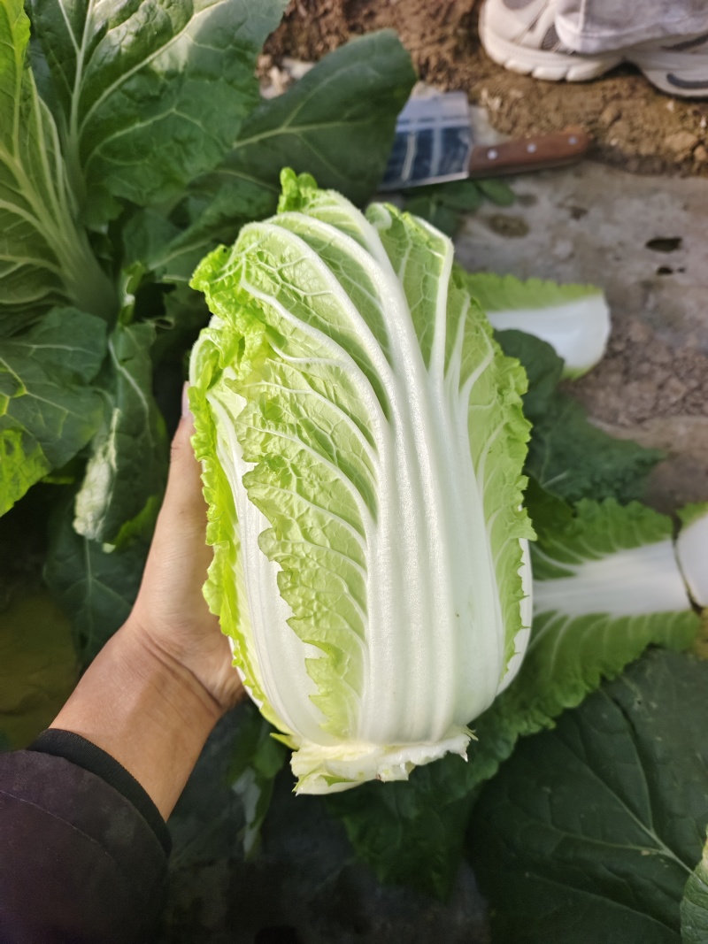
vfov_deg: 73.9
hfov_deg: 58.9
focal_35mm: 23
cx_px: 354
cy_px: 472
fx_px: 627
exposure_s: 1/2762
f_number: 1.75
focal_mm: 5.5
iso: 71
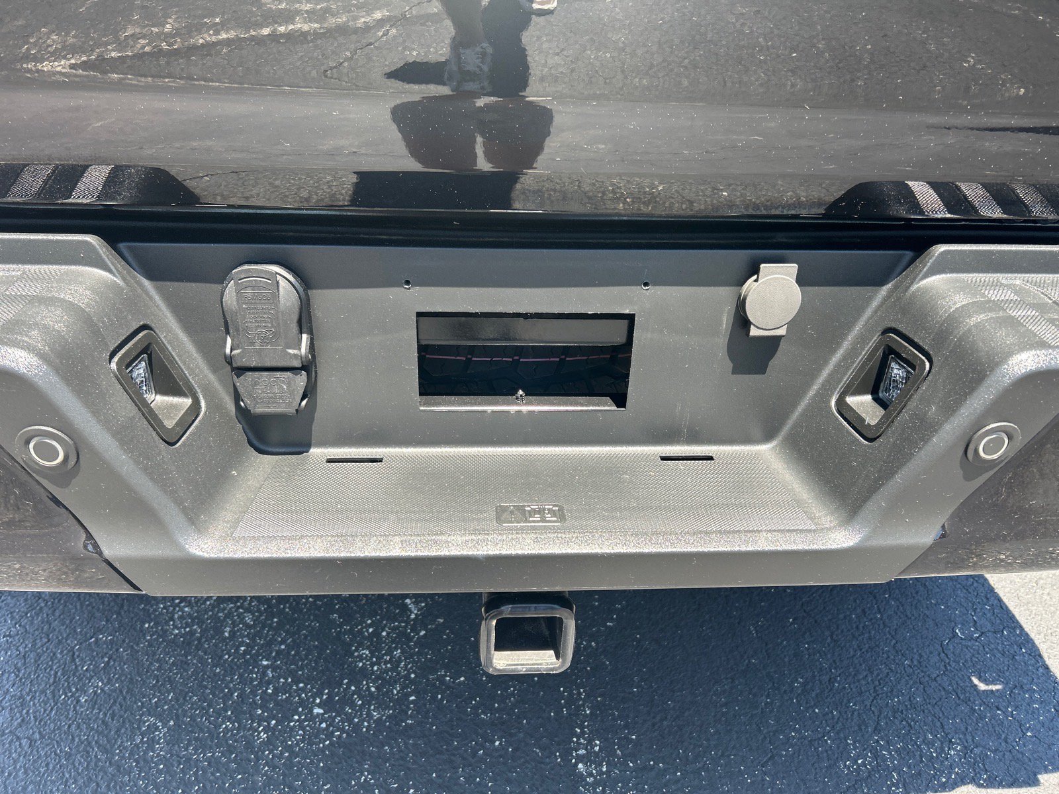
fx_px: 795
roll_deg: +0.0
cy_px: 397
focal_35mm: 26
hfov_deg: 67.3
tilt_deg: -29.1
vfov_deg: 53.1
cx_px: 530
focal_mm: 5.7
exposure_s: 1/380
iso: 50
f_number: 1.5
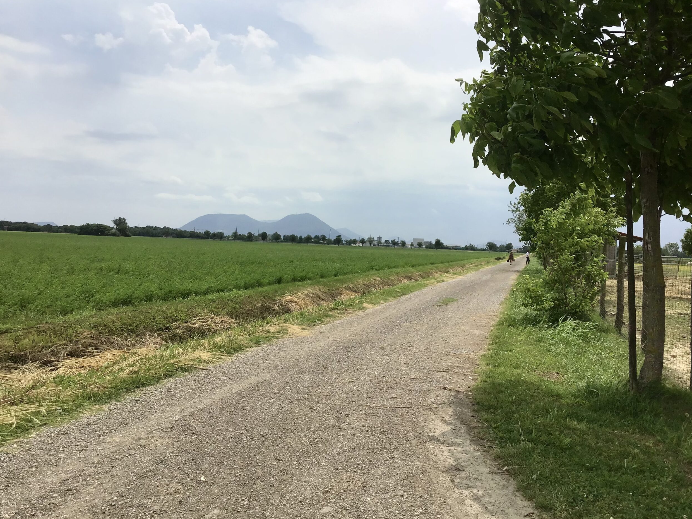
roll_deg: -1.1
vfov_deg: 44.2
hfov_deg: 56.8
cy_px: 257
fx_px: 640
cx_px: 343
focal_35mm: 32
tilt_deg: -1.9
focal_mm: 3.3
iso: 25
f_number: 2.4
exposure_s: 1/2915
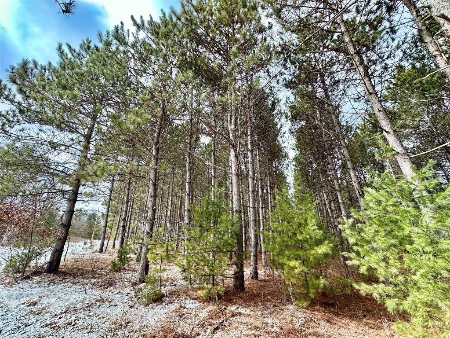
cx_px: 225
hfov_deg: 102.1
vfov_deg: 85.7
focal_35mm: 14
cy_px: 169
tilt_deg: +21.0
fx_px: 182
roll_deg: -0.5
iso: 40
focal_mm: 2.22
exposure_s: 1/327
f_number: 2.2
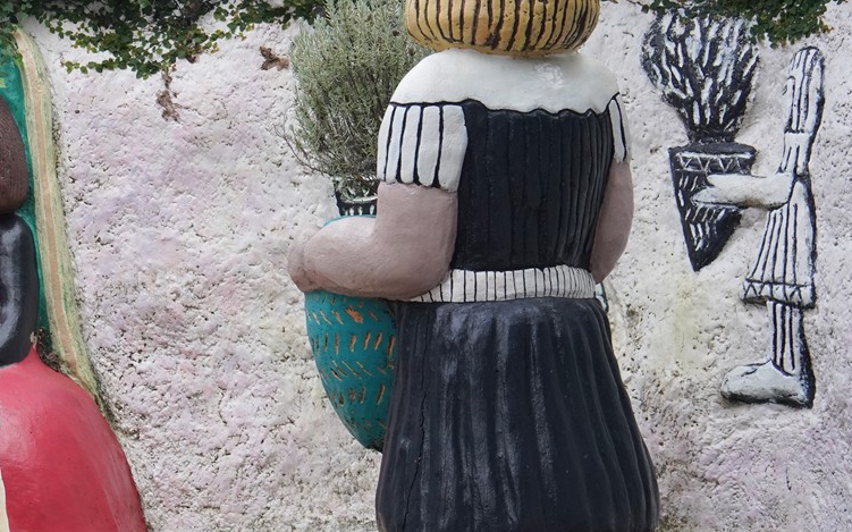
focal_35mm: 95
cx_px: -161
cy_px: 483
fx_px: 2205
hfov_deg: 20.5
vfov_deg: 13.6
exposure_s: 1/100
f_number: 10
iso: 800
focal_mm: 35
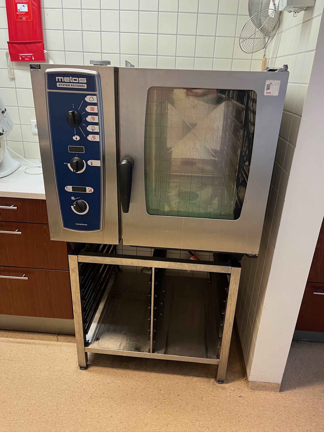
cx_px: 162
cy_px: 216
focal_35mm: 26
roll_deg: -1.4
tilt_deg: -24.4
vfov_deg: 67.3
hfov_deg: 53.1
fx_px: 324
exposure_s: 1/50
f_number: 1.6
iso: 200
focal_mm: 5.1
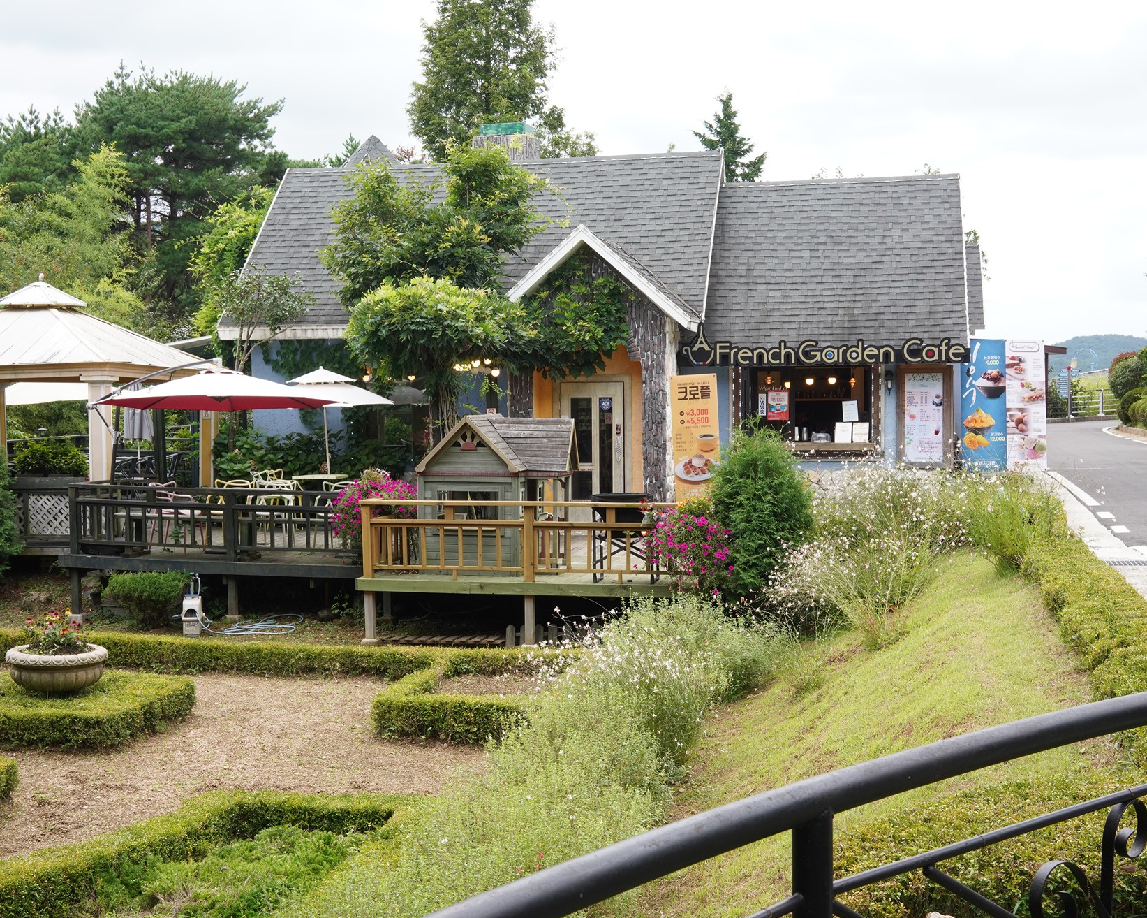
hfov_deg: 45.6
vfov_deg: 37.3
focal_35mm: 40
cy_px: 459
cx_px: 474
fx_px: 1358
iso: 400
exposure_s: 1/100
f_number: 13
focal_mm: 35
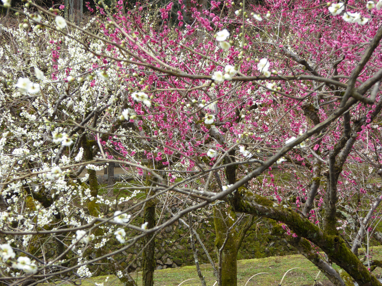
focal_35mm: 115
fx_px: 1269
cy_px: 143
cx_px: 191
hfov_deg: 17.1
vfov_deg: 12.9
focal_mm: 20.6
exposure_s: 1/100
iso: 100
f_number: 5.1
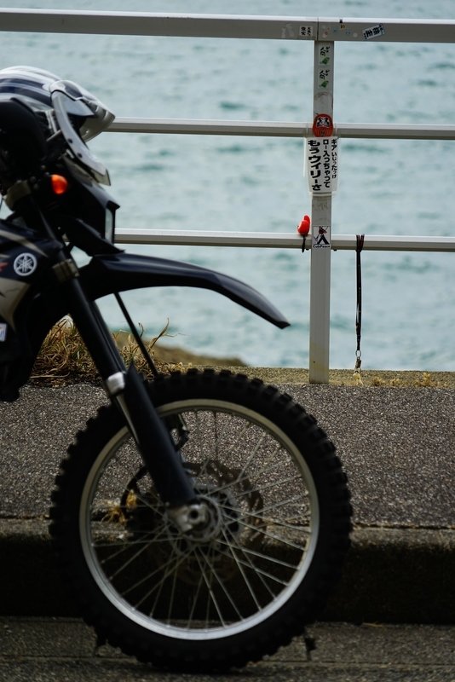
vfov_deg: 10.8
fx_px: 3618
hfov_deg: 7.2
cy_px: 341
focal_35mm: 191
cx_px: 228
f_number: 6.3
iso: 160
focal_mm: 191
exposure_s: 1/200
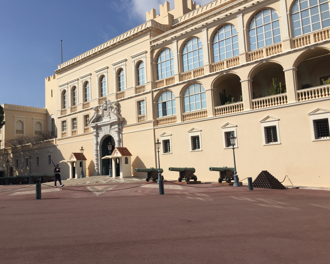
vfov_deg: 47.1
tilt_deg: +7.8
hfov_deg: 57.1
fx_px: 303
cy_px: 133
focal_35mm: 31
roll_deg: +2.8
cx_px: 153
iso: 32
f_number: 2.2
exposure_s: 1/4405
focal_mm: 4.15
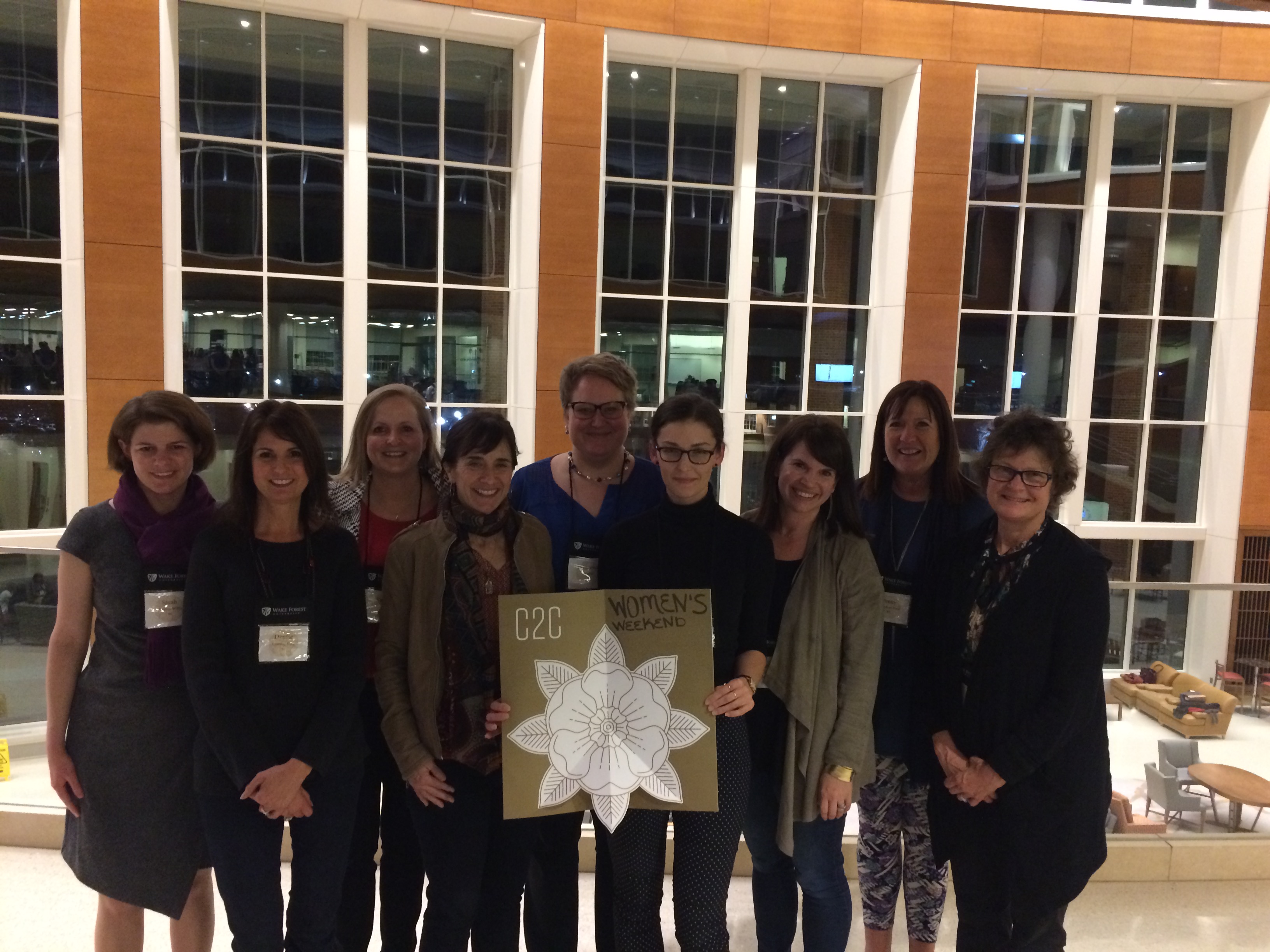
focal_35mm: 29
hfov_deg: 61.7
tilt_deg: -3.6
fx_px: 1064
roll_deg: -0.3
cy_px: 476
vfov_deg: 48.2
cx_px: 635
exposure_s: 1/15
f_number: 2.2
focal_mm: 4.15
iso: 250
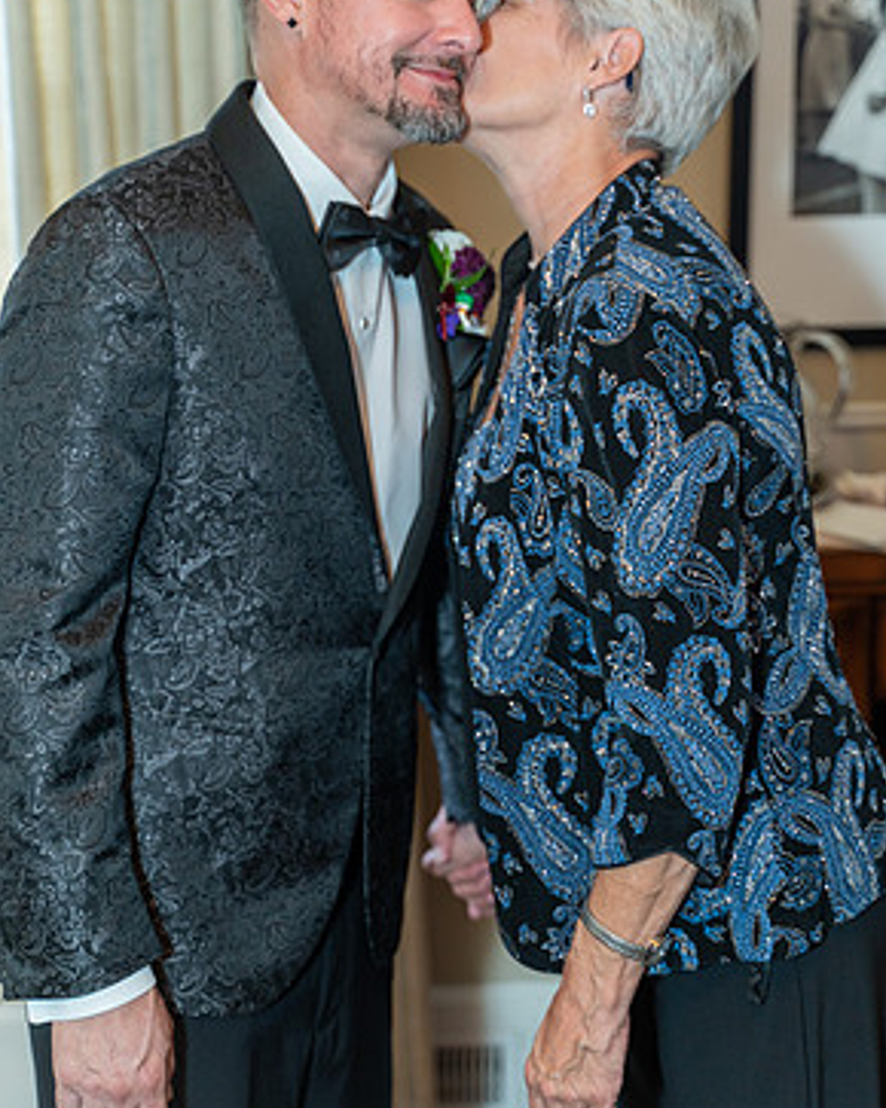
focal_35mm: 64
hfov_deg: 23.8
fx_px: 2100
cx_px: 431
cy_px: 446
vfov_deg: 29.5
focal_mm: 55
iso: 1000
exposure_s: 1/50
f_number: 2.8
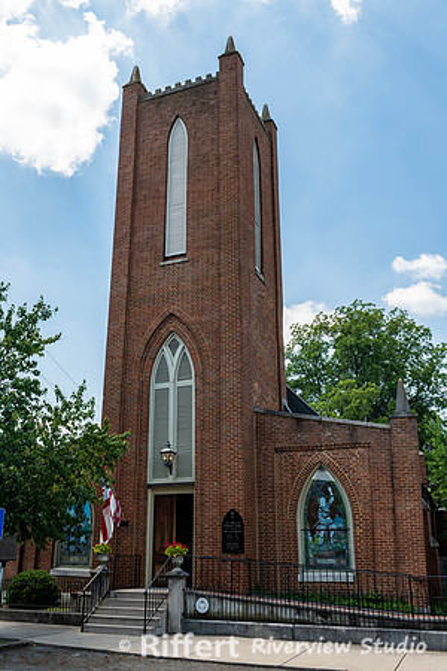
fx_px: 596
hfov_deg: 41.1
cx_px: 224
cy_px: 336
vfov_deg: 58.7
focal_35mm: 32
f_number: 8
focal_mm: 32
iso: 90
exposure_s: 1/160
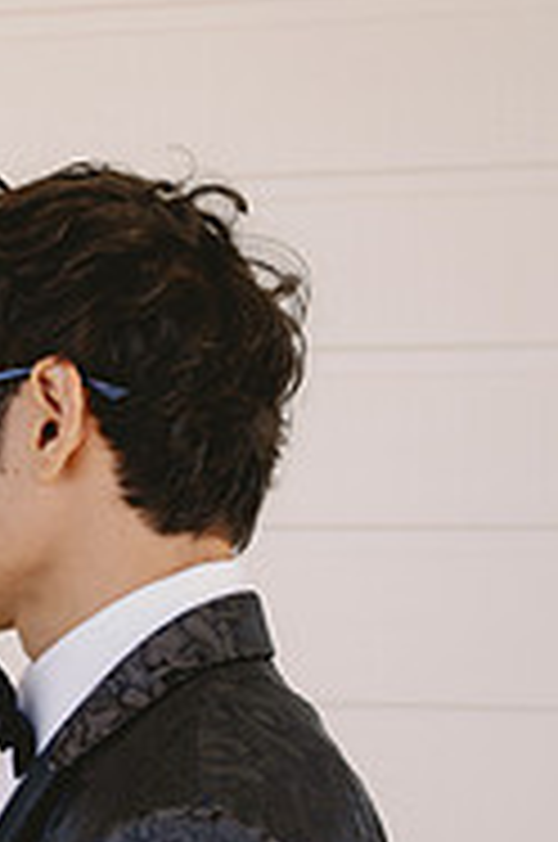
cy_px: 543
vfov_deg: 16.0
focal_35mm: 128
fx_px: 2987
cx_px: -676
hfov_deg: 9.7
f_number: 3.5
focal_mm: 39.4
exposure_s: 1/200
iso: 250
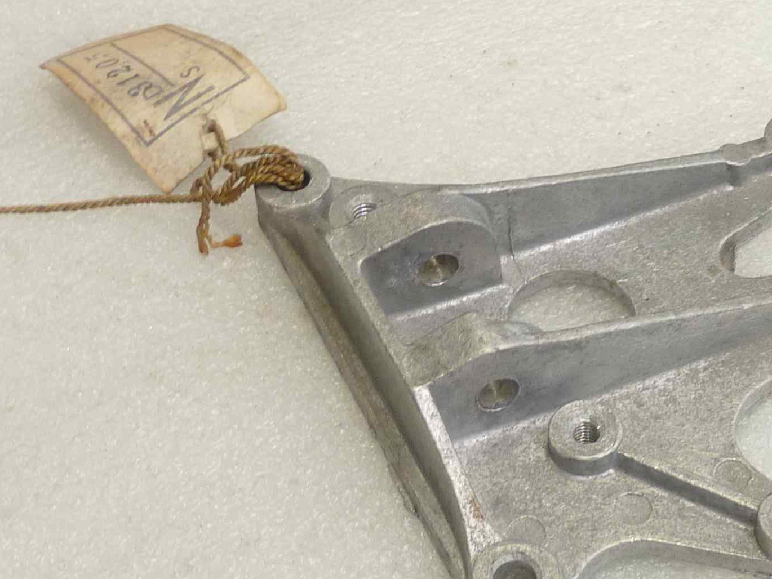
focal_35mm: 71
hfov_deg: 27.1
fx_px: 1584
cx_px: 547
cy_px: 403
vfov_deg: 20.6
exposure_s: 1/15
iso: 80
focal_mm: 4.4
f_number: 3.3
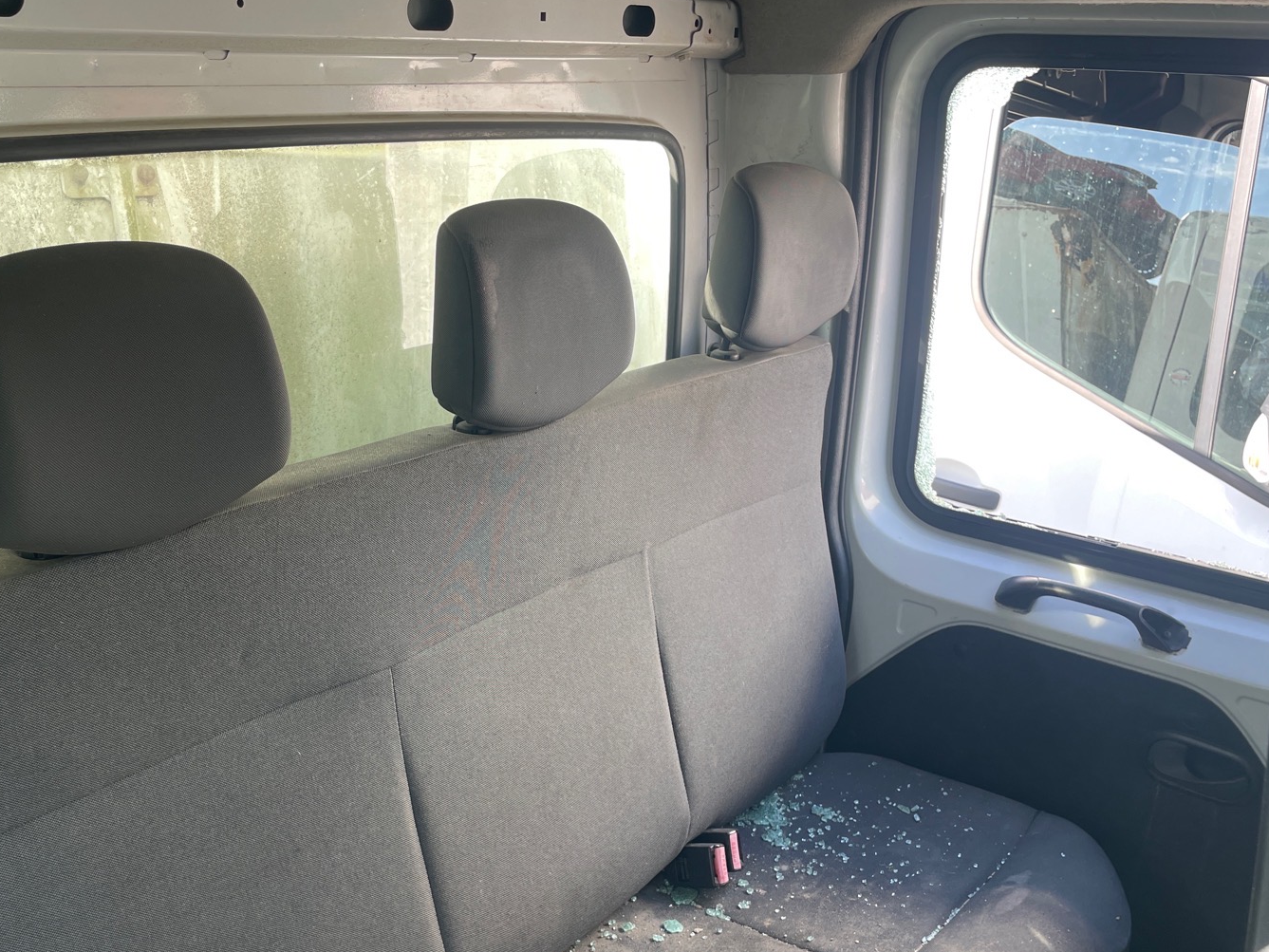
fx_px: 1283
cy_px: 620
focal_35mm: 35
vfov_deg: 40.3
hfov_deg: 52.3
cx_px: 508
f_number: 1.6
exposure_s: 1/121
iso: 40
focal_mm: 4.2
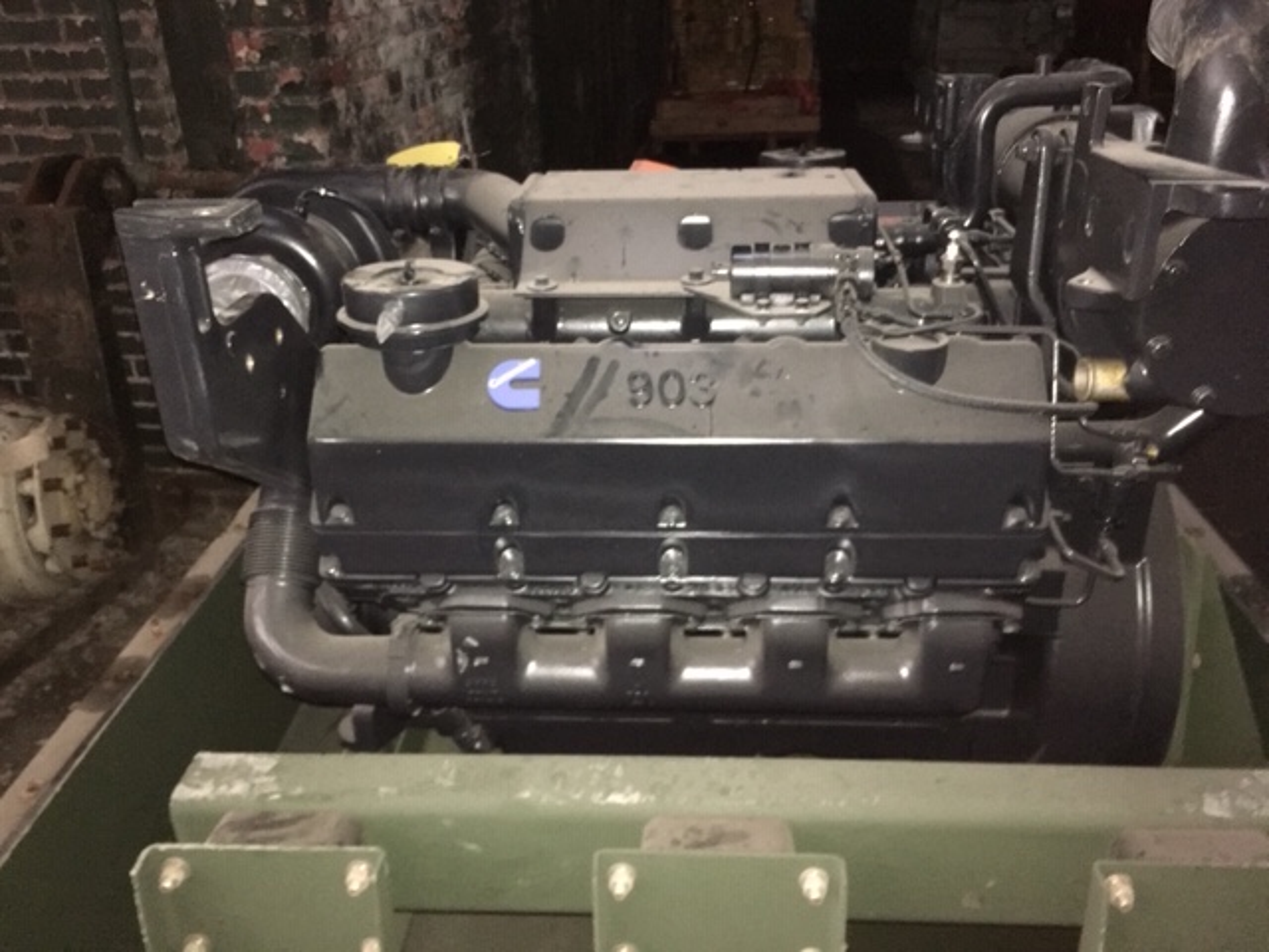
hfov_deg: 61.7
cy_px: 476
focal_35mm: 29
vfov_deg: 48.2
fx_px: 1063
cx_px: 634
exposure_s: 1/16
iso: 400
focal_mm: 4.15
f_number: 2.2
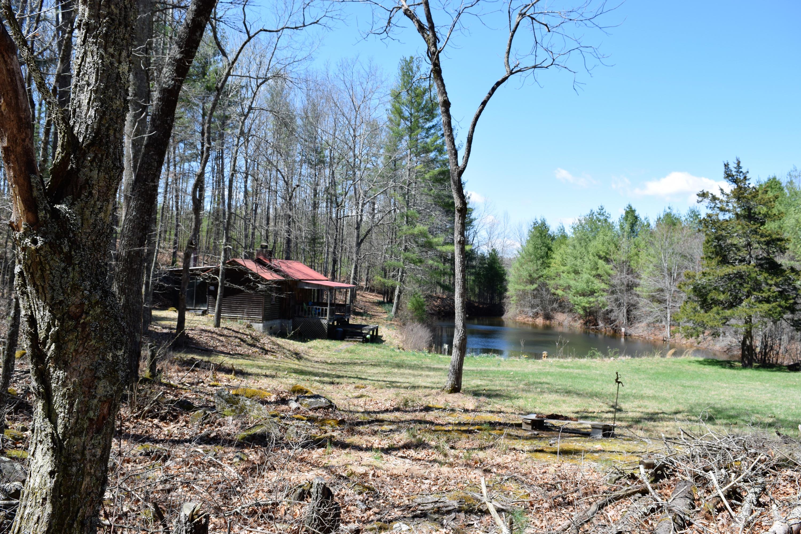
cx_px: 400
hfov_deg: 67.4
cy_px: 267
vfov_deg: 47.9
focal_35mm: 27
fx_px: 601
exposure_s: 1/250
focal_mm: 18
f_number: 8
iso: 220
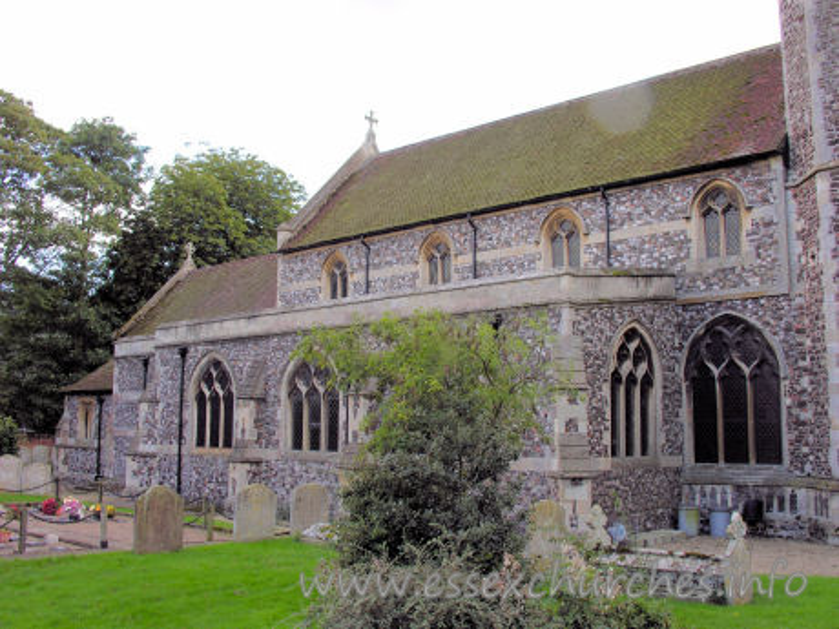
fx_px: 848
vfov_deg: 40.7
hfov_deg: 52.6
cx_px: 420
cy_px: 314
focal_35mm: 35
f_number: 4
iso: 50
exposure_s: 1/83
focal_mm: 8.9
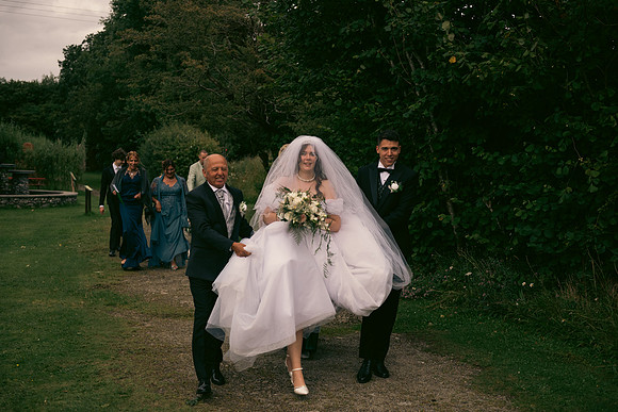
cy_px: 206
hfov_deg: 41.1
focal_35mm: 48
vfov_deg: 28.1
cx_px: 309
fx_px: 824
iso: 125
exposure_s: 1/1600
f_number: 3.5
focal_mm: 48
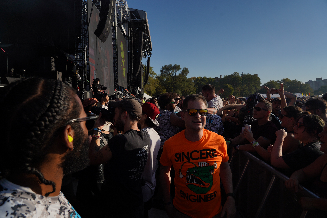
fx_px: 218
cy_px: 109
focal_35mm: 24
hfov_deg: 73.7
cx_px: 164
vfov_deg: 53.1
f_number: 8
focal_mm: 24
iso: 100
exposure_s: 1/800
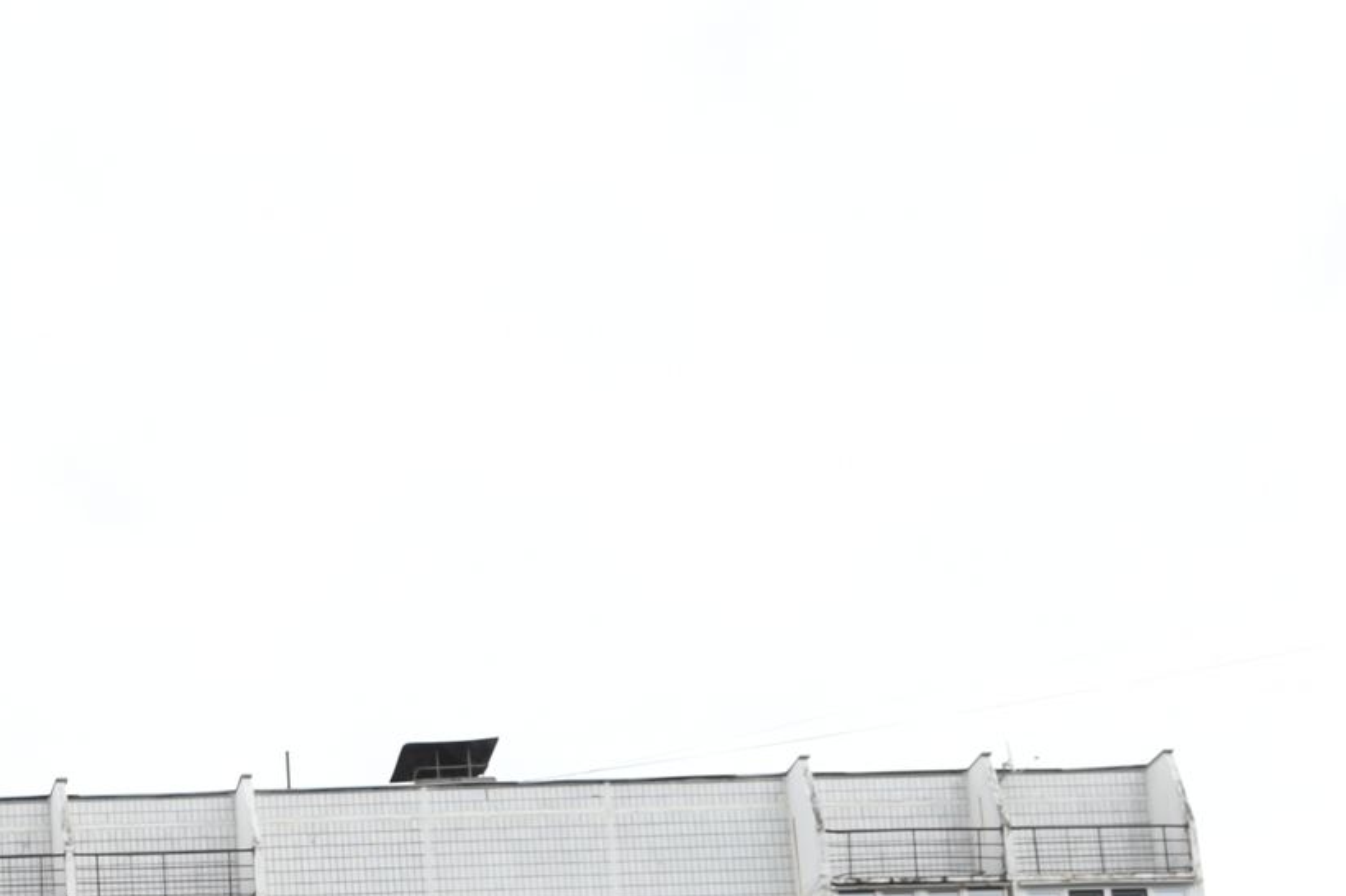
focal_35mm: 95
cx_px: -451
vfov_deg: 12.9
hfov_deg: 19.6
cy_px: 1690
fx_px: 3550
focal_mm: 24
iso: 320
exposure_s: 1/800
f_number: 5.6
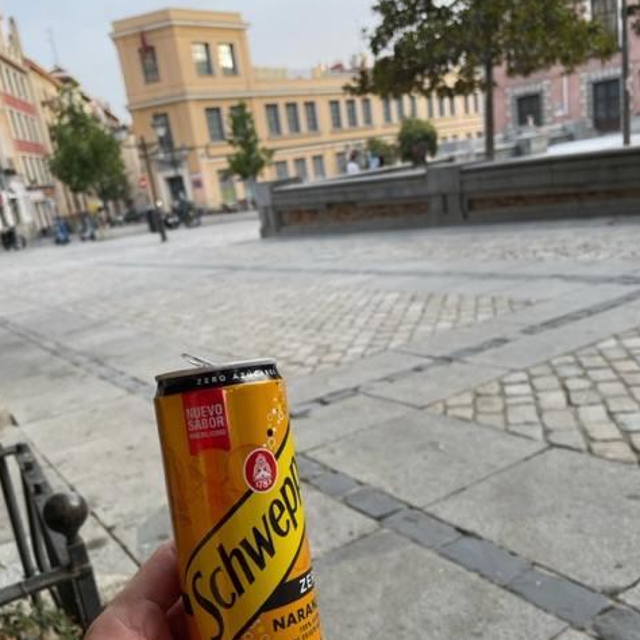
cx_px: 320
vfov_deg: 52.3
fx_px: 648
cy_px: 377
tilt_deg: -17.0
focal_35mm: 31
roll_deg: +9.4
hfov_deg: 52.5
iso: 32
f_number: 1.6
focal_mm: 4.2
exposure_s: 1/121
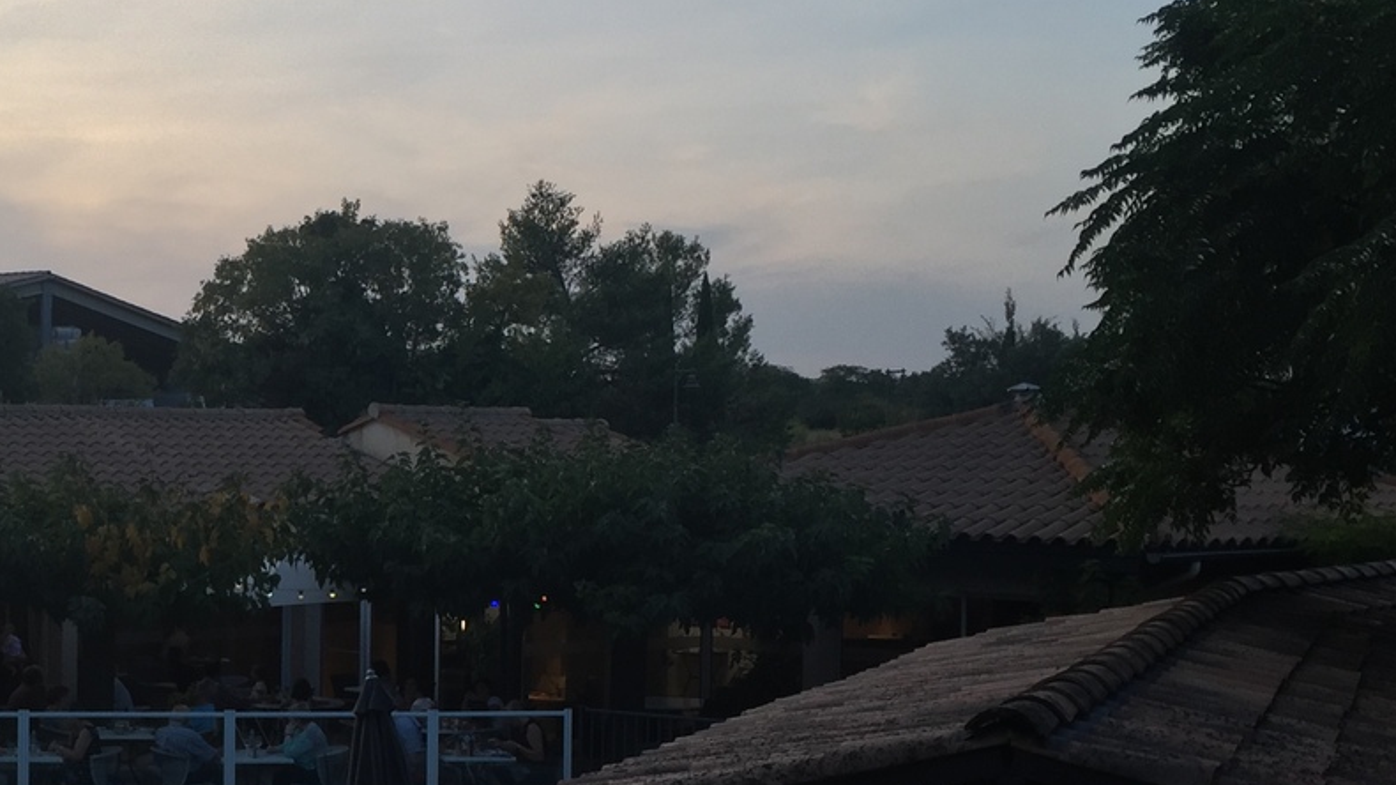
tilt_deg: -1.6
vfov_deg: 18.7
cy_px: 569
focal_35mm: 64
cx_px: 134
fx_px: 2369
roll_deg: -0.2
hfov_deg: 31.3
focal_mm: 4.15
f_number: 2.2
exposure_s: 1/120
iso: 32
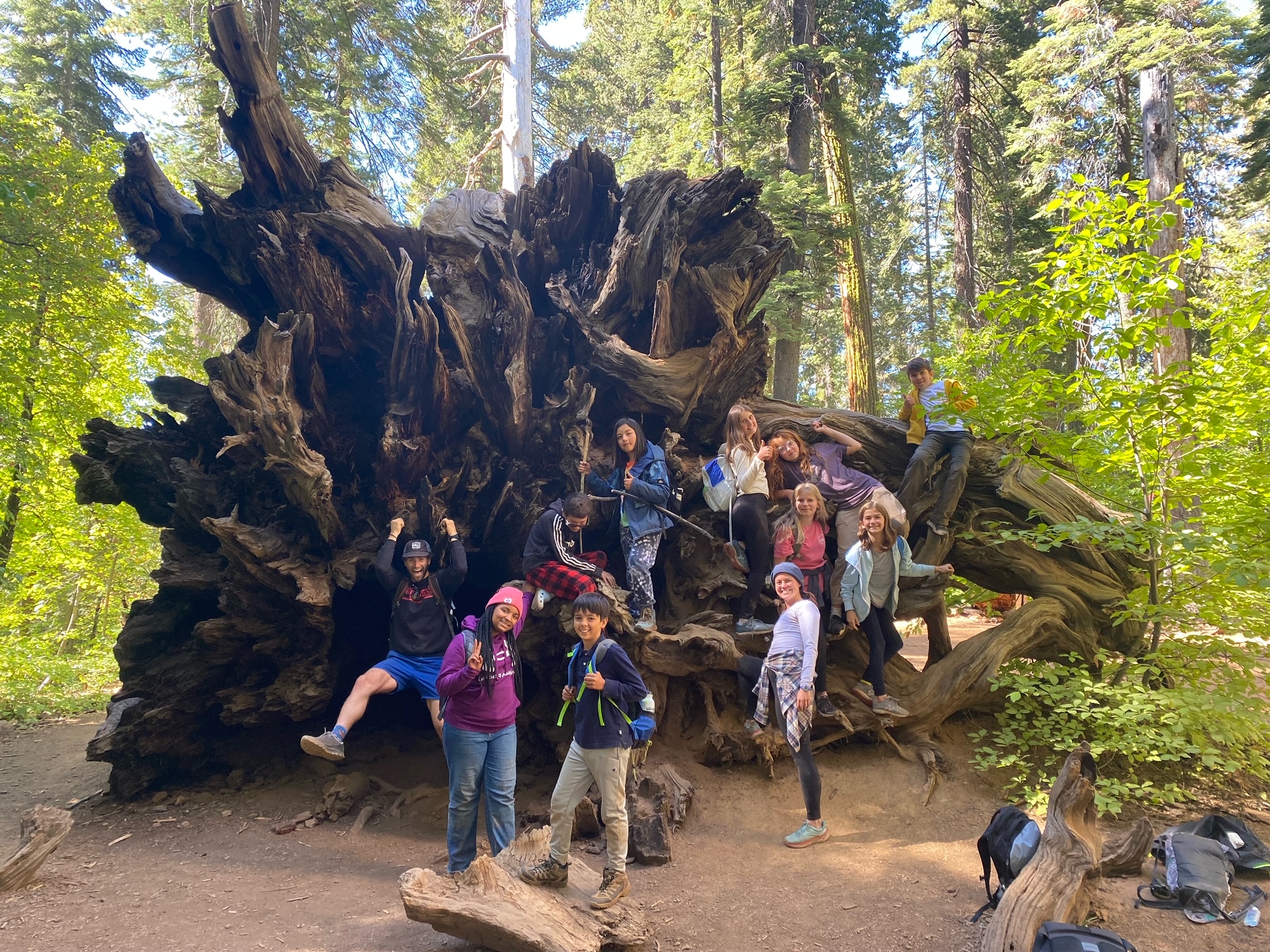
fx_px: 954
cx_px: 635
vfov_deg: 53.1
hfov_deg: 67.3
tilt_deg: +4.8
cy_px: 476
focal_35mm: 26
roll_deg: -0.7
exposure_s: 1/121
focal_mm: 4.25
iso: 64
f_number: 1.8
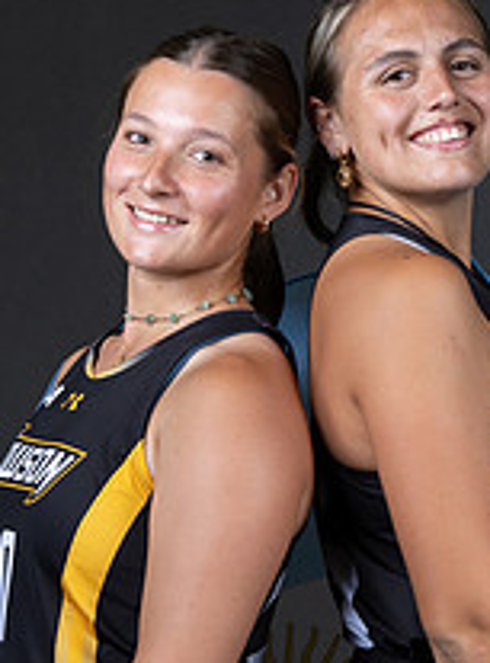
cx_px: 579
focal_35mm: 179
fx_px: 3410
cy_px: 507
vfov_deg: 11.1
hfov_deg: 8.1
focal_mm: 54
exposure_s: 1/160
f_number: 6.3
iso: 100
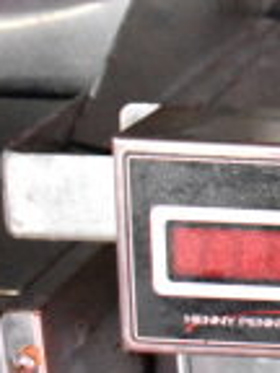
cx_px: 700
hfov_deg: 10.3
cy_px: 126
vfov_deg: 16.1
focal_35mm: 122
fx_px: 1316
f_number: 3.8
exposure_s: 1/30
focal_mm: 20
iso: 16000
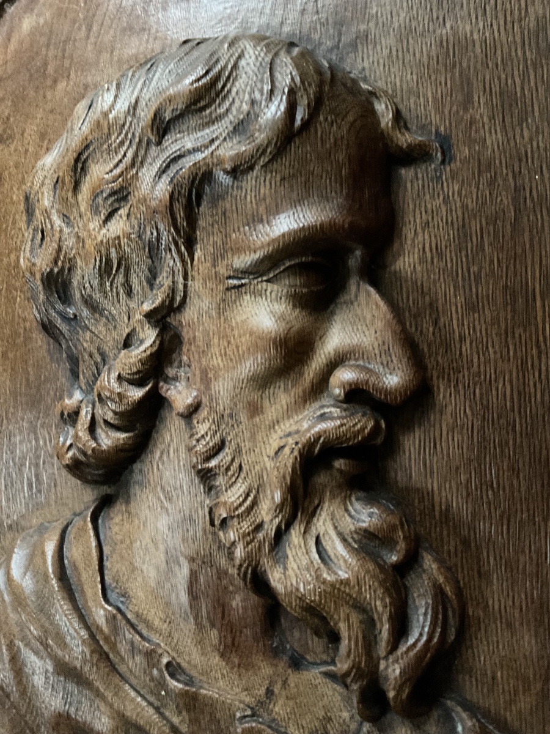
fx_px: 614
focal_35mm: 29
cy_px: 367
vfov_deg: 61.7
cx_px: 275
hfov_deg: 48.2
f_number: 1.8
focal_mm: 3
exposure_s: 1/20
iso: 500
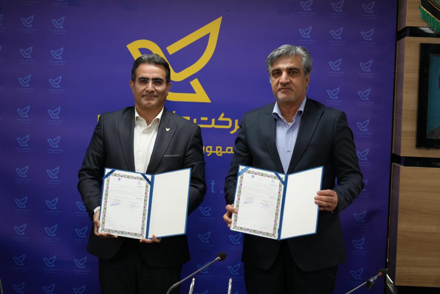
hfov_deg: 21.7
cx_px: 220
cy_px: 147
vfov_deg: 14.6
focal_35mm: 94
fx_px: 1149
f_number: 4
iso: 2500
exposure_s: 1/200
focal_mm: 94
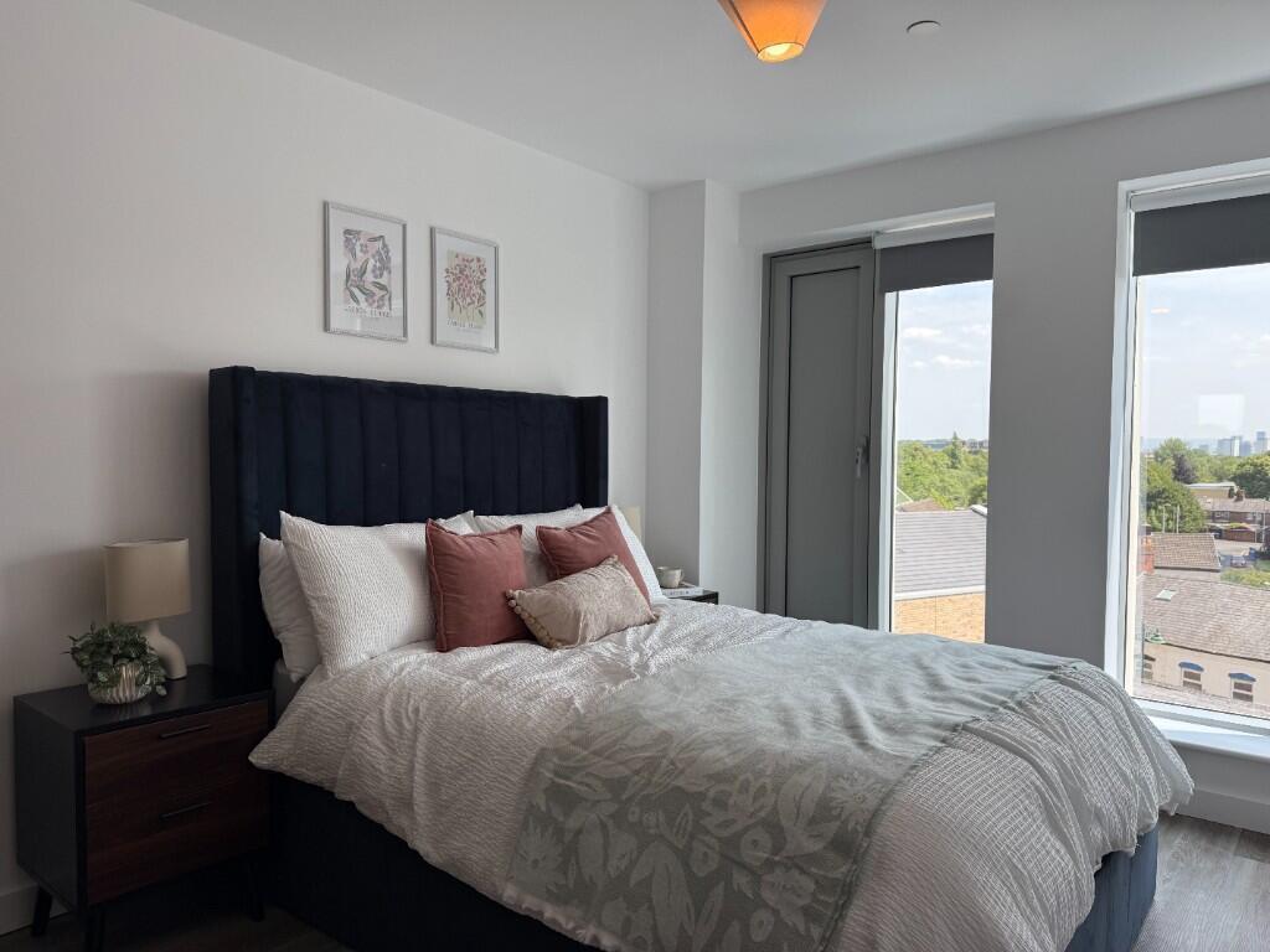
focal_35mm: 24
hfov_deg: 71.6
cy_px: 476
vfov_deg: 56.8
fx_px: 881
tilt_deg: -1.9
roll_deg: -0.5
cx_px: 635
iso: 100
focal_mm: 6.76
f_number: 1.78
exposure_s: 1/612
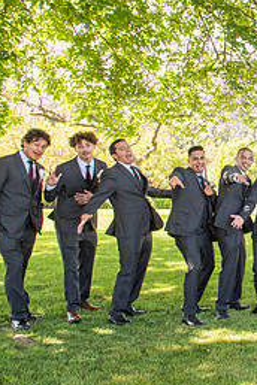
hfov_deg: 21.8
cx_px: 359
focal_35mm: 54
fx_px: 578
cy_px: 145
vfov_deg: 36.7
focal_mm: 24
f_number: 6.3
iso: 500
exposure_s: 1/200
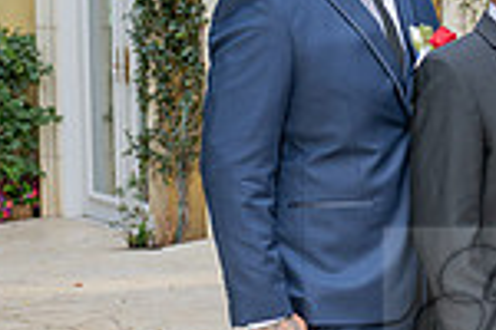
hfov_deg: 13.4
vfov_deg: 9.3
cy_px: 305
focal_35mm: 147
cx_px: 671
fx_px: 2025
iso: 200
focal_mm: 38
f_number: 4.5
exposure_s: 1/200
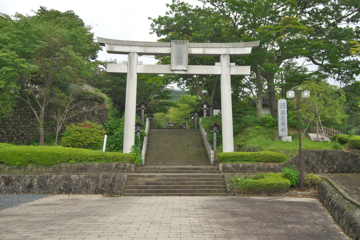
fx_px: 350
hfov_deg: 54.4
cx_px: 180
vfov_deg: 37.8
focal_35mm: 35
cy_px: 120
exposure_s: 1/160
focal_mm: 35
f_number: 9
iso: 800
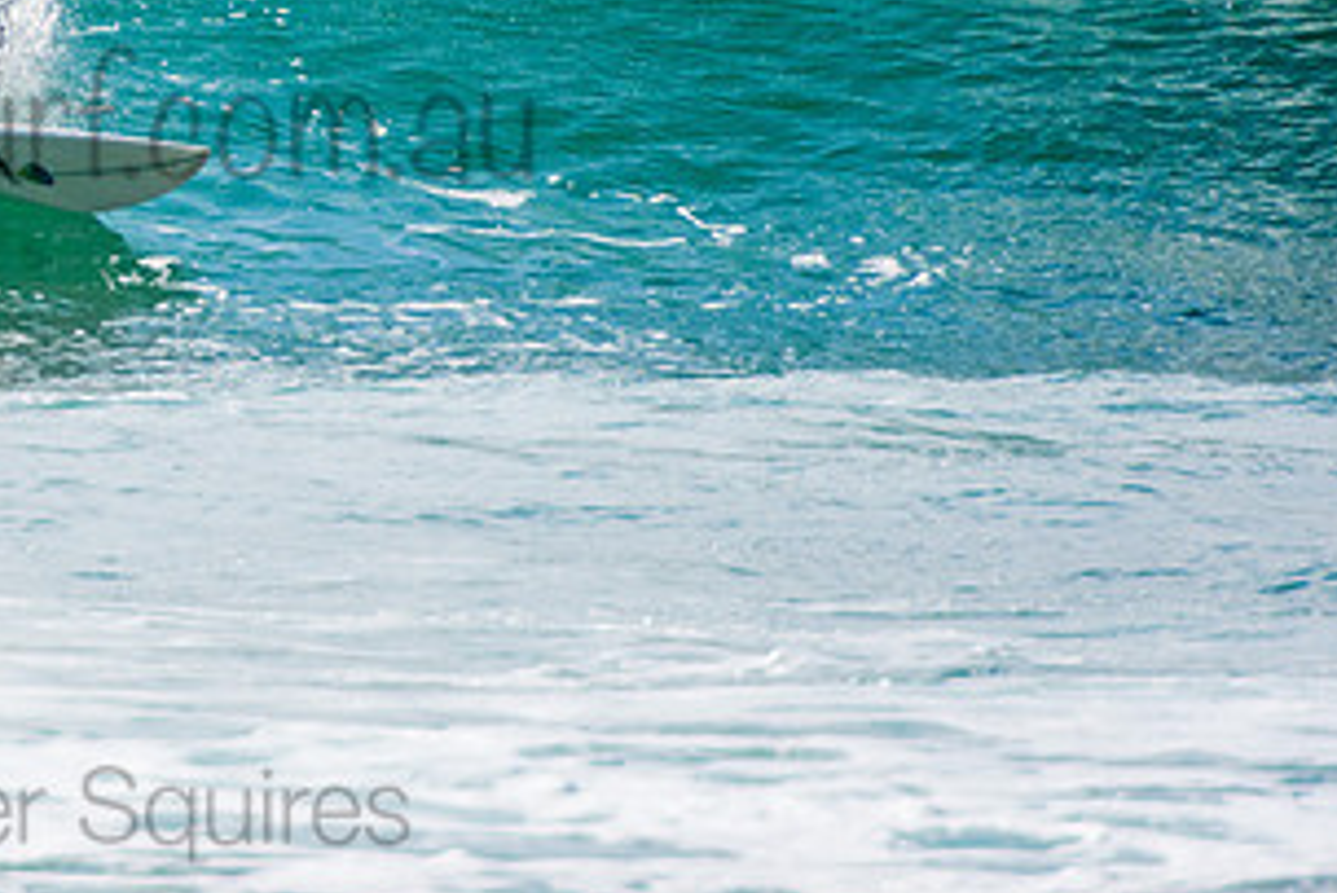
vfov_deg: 1.2
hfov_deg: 1.8
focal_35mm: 1145
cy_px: 77
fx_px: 42542
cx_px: 70
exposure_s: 1/2000
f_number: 5.6
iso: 320
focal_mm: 400
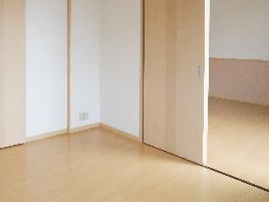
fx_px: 334
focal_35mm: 43
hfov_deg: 43.2
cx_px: 88
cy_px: 51
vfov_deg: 33.0
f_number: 8
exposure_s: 1/250
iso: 6400
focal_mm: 16
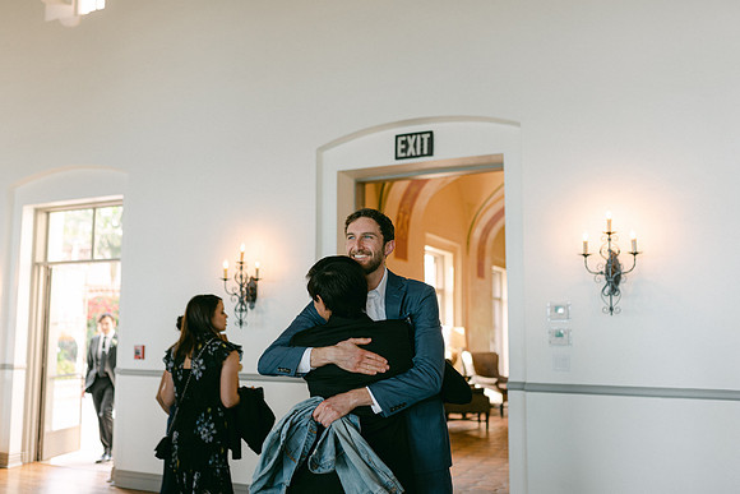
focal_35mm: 35
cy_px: 247
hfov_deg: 54.4
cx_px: 370
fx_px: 720
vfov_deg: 37.9
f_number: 2
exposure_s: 1/125
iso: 180
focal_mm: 35
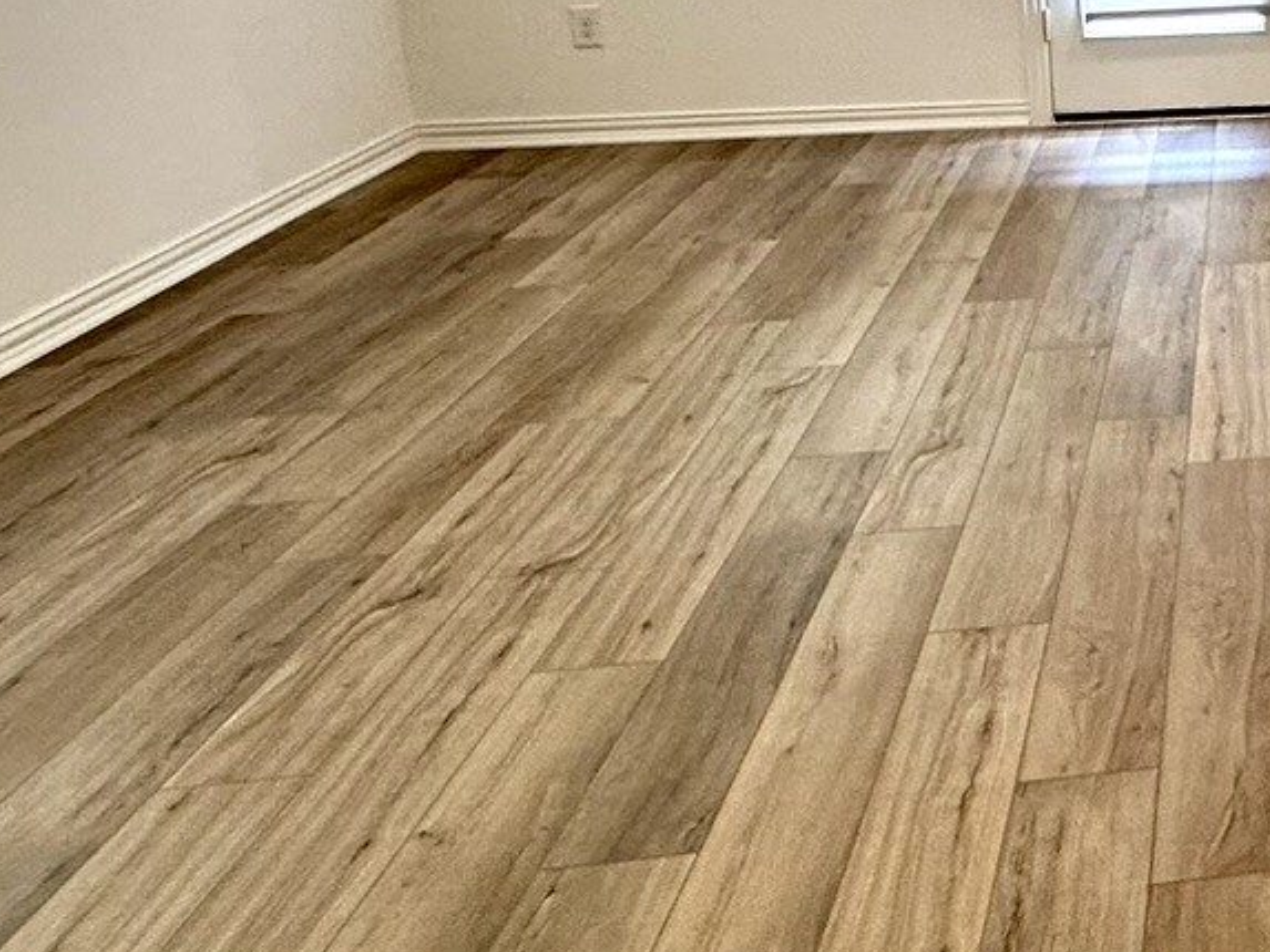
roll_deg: -0.5
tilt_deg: -11.3
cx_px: 1631
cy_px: 62
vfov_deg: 27.8
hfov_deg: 30.5
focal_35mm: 50
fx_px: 1835
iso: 160
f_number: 2.2
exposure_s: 1/120
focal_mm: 2.22
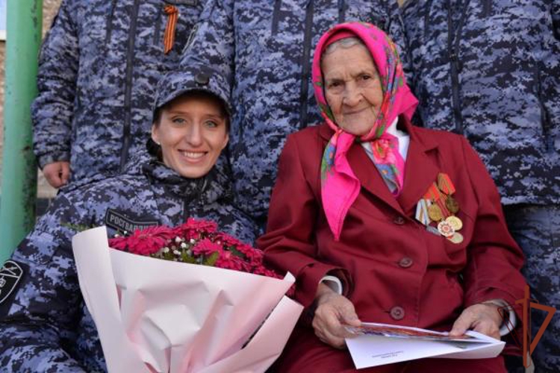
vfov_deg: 38.9
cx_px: 280
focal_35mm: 34
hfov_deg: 55.8
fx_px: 529
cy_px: 186
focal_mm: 34
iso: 640
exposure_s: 1/200
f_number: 7.1
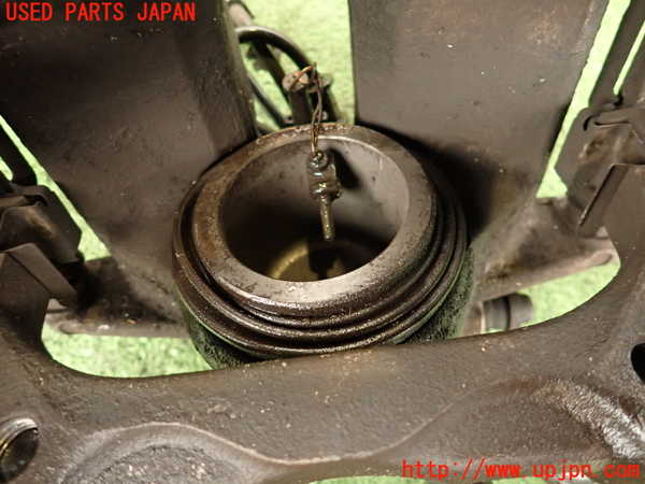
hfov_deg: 69.4
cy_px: 242
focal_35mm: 25
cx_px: 322
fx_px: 466
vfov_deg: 54.9
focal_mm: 4.5
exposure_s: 1/30
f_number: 2
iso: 400
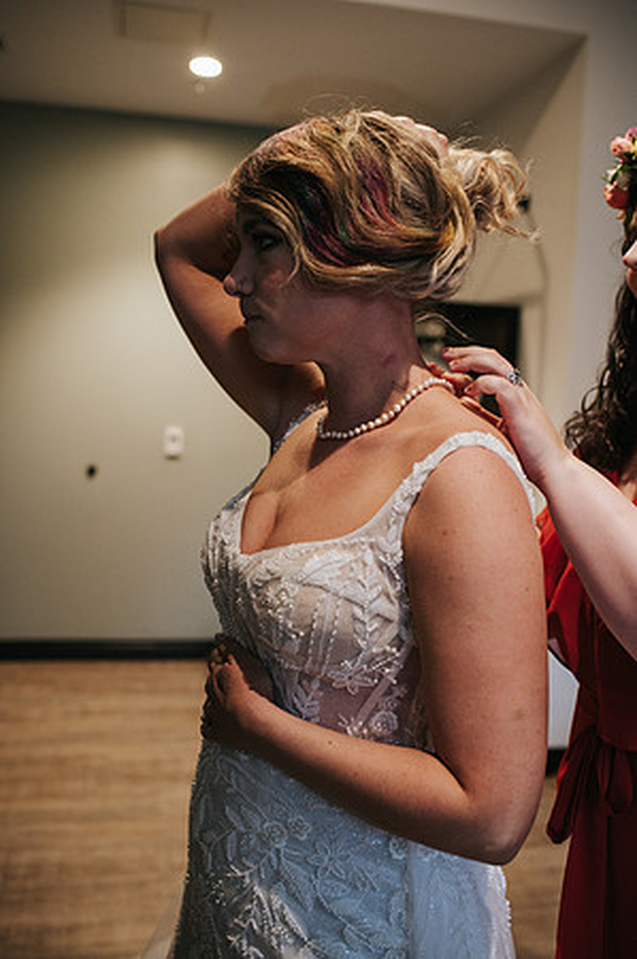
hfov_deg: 37.8
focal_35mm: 35
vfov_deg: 54.5
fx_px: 931
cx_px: 318
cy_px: 480
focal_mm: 35
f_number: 2.8
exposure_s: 1/250
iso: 800
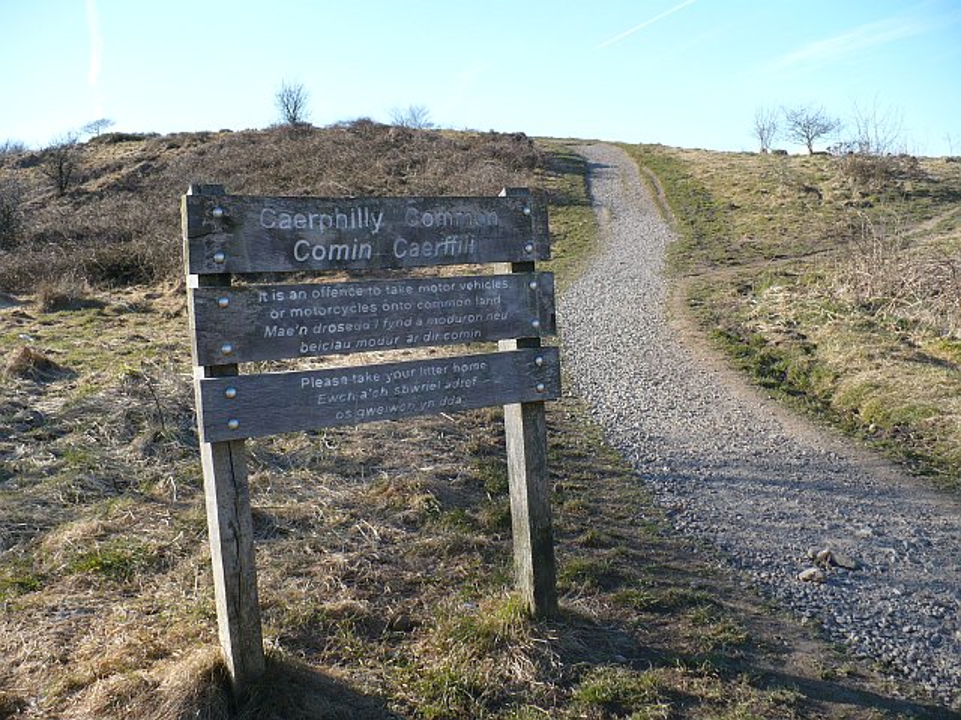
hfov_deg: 50.1
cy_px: 360
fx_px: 1027
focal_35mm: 37
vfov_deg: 38.7
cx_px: 480
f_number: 2.8
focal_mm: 6.1
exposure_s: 1/640
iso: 100
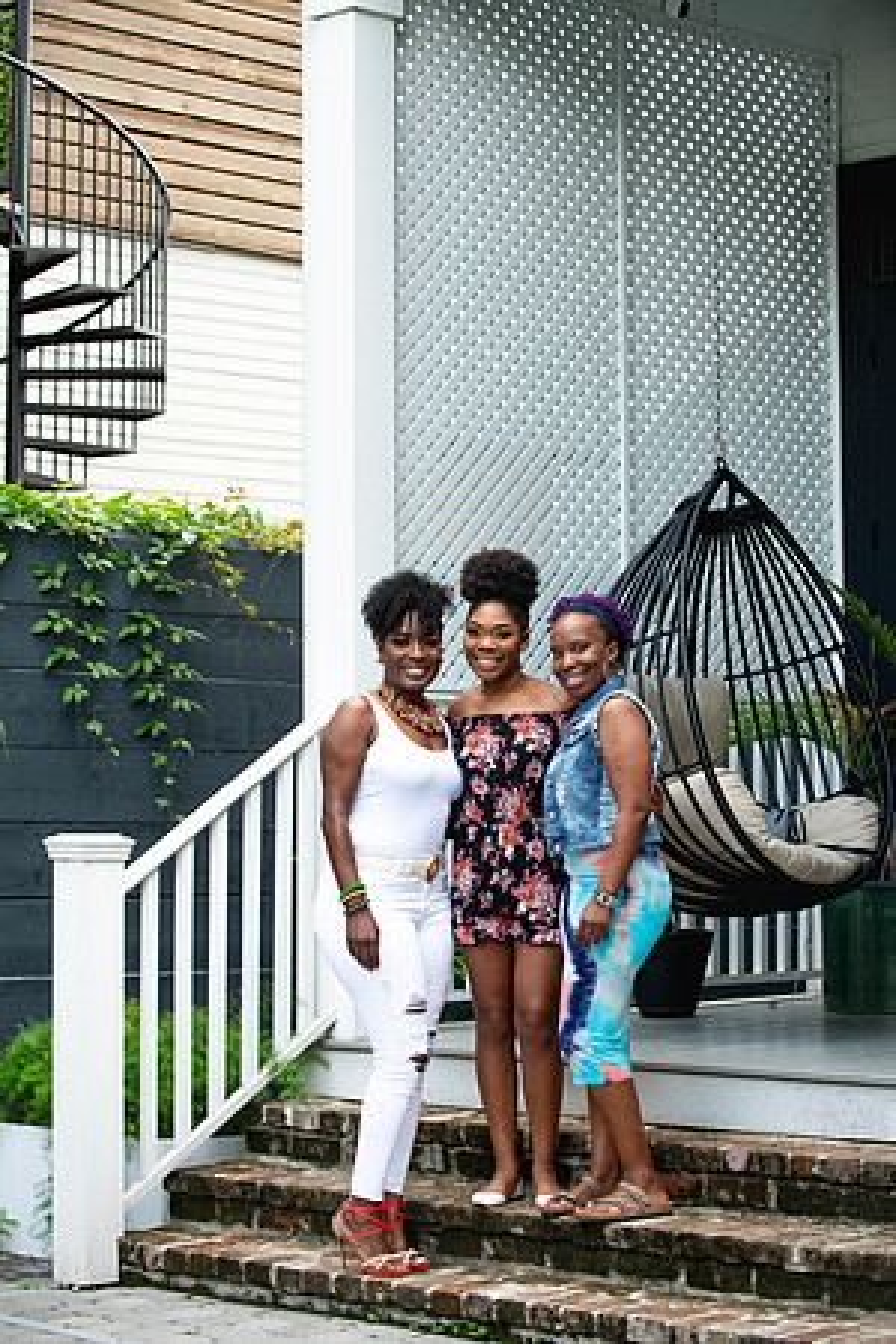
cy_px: 672
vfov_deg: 24.8
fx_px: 3061
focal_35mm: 82
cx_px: 448
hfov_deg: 16.7
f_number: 5.6
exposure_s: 1/640
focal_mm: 82
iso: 1250
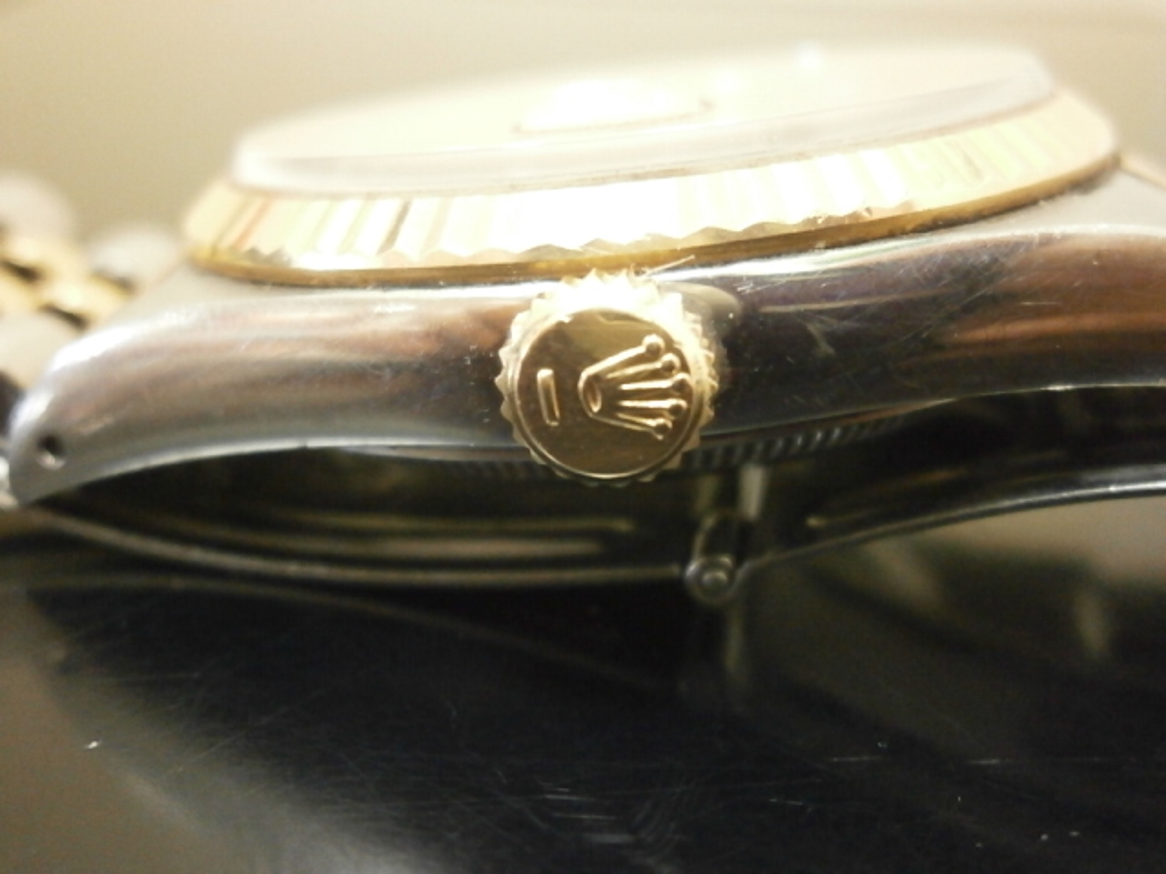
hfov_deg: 40.4
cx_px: 583
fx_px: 1583
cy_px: 437
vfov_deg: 30.9
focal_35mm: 47
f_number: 3.4
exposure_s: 1/40
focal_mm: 8.3
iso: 800
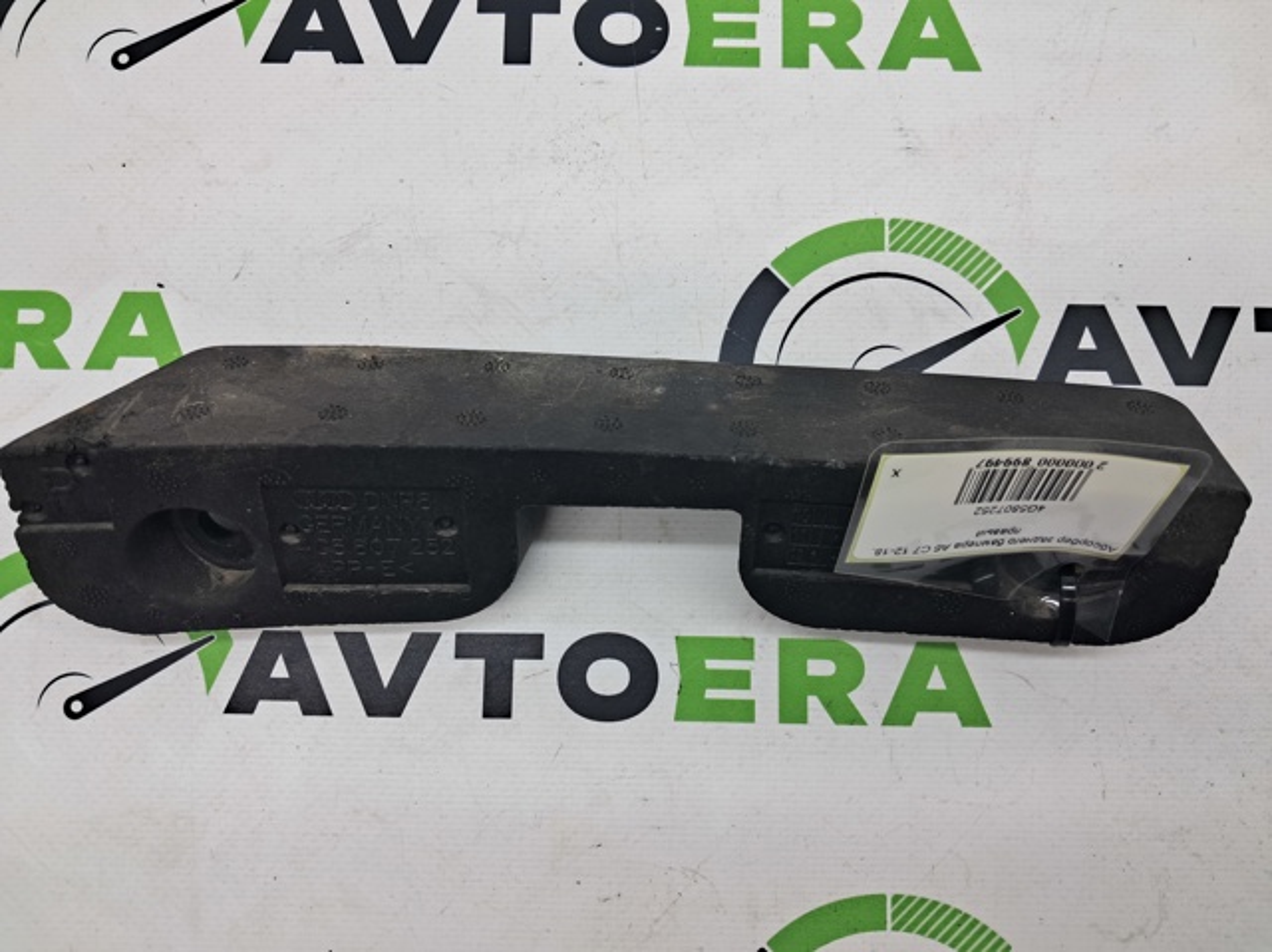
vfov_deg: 51.3
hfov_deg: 65.4
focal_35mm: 27
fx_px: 991
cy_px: 476
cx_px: 636
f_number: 1.8
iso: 50
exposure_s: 1/100
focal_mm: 4
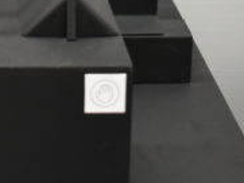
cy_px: -96
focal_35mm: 177
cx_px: -67
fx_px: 1249
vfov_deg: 8.2
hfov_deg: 10.9
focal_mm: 29
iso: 560
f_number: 4.2
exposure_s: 1/60
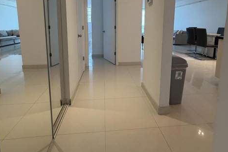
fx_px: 127
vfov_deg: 59.2
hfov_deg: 84.0
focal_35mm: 20
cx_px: 115
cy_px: 41
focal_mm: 2.22
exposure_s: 1/120
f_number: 2.2
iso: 250
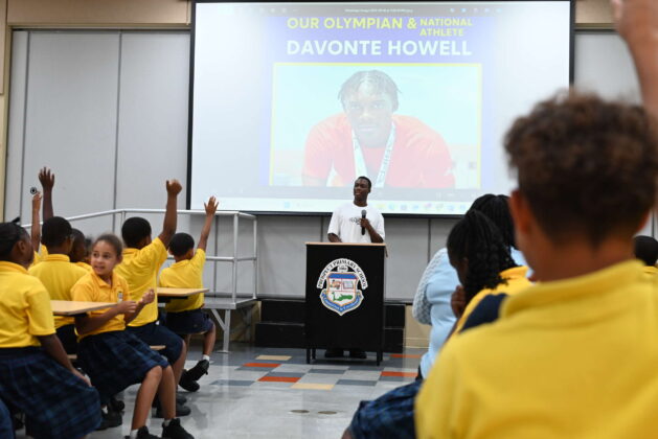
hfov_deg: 38.2
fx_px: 951
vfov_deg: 26.0
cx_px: 329
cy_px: 220
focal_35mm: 52
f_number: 4
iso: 2000
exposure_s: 1/125
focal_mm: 52
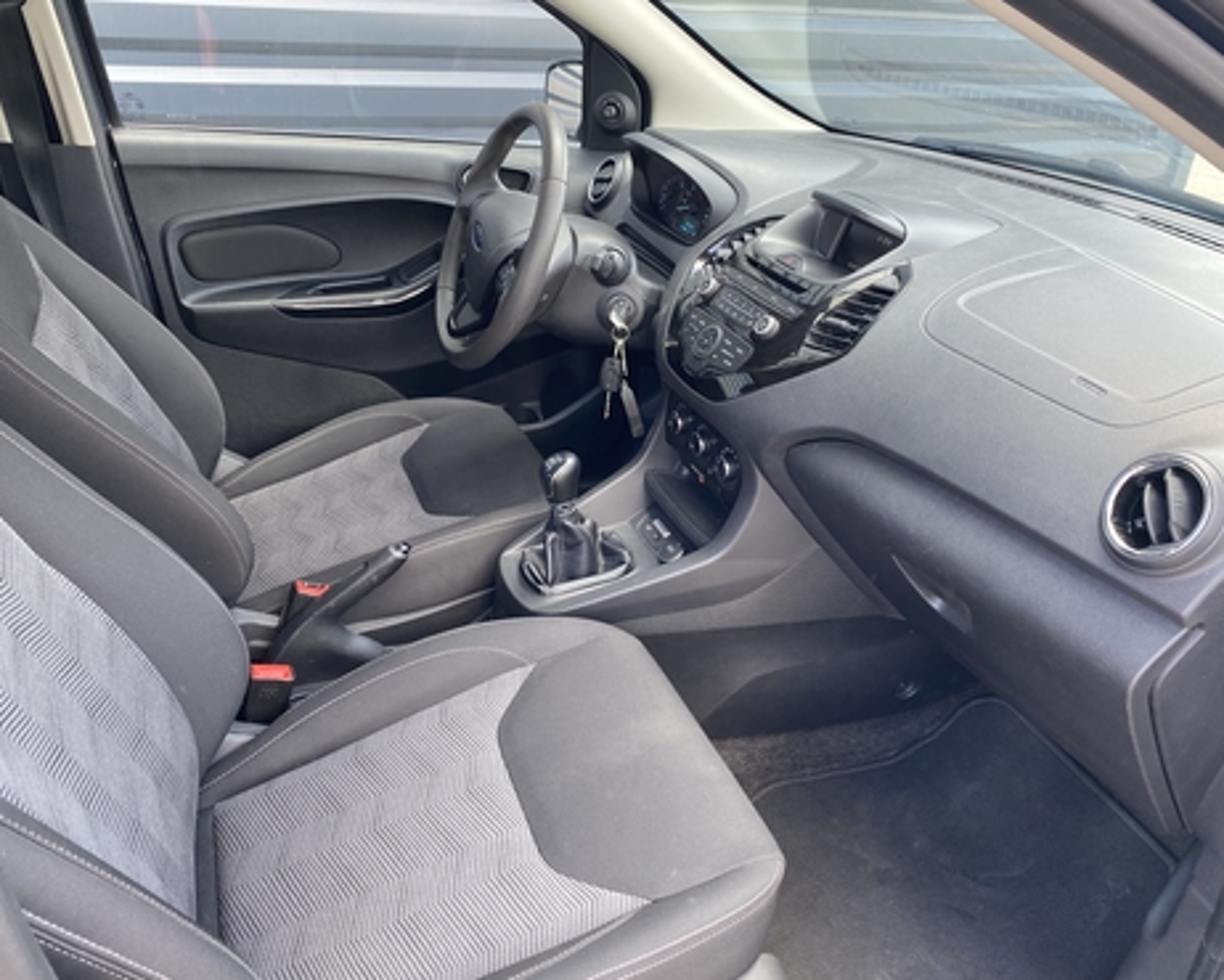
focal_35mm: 28
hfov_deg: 62.2
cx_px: 586
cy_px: 483
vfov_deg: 51.6
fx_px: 1015
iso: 80
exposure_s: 1/121
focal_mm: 4.25
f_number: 1.8
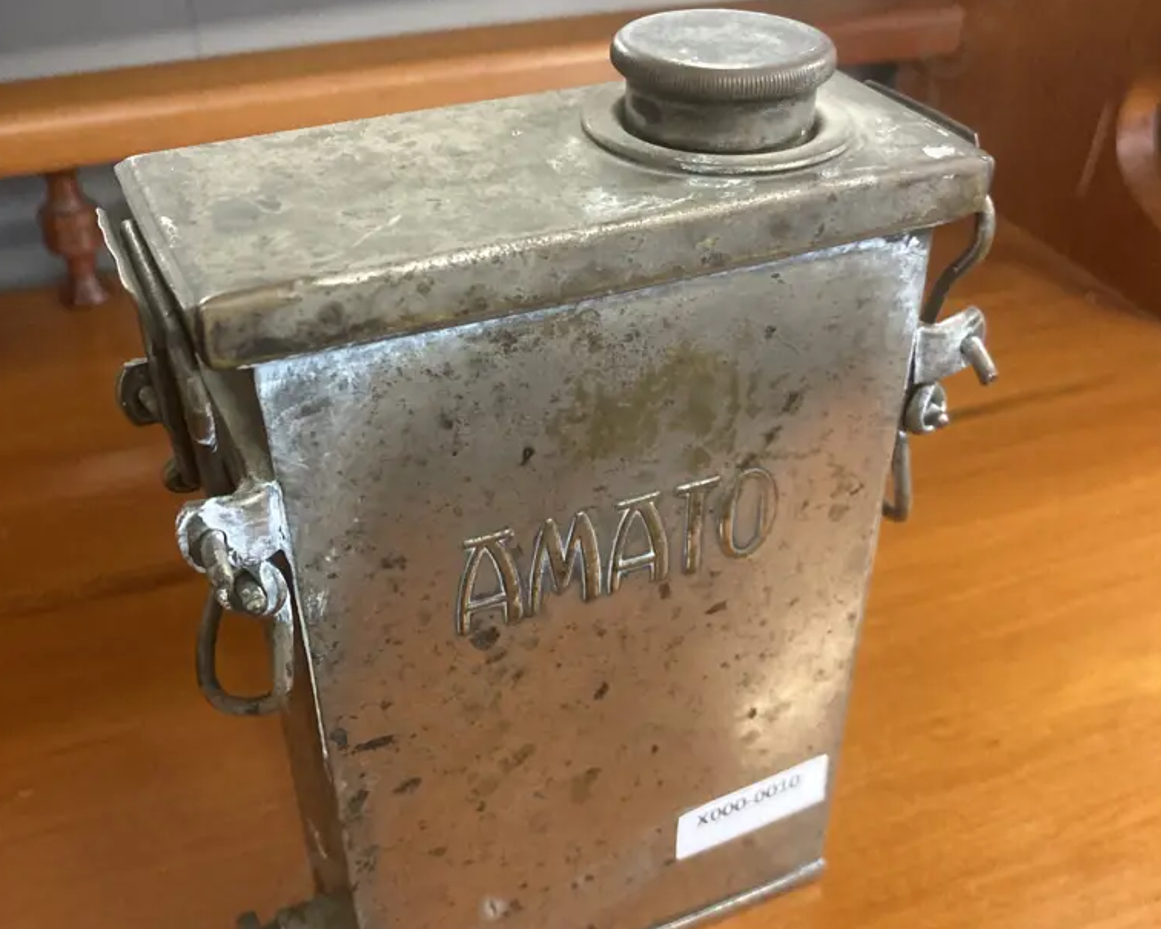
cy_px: 536
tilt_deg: -38.0
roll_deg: -2.6
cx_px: 580
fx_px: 1272
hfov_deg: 49.1
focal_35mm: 37
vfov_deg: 40.0
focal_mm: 3.99
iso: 320
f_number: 1.8
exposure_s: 1/33
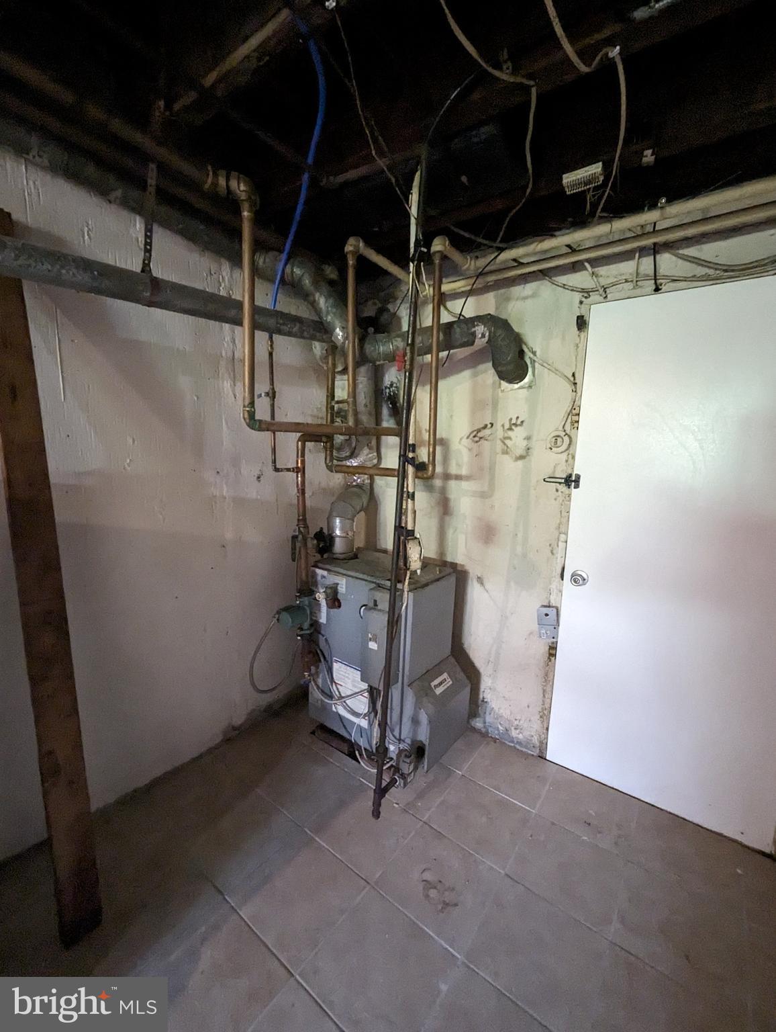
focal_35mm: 13
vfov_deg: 106.1
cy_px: 516
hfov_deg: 90.0
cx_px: 388
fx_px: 388
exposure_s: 1/24
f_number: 2.2
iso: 2804
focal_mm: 1.95
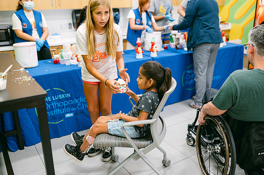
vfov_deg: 37.8
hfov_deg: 54.5
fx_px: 257
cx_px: 132
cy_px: 88
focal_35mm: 35
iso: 320
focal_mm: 35
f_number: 2
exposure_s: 1/125
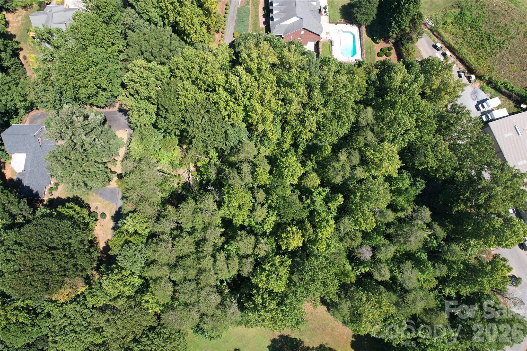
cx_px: 264
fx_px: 322
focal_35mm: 22
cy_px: 176
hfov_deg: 78.6
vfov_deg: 57.2
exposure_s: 1/800
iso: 100
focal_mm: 8.38
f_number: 2.8
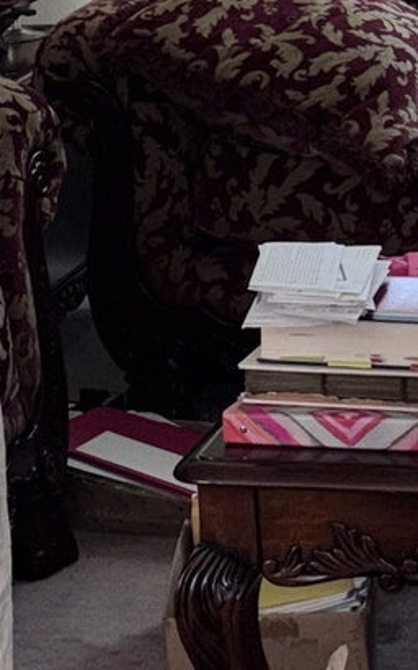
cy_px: 369
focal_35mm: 155
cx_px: 199
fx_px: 2827
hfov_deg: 8.5
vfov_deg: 13.5
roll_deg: +1.7
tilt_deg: -17.3
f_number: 1.6
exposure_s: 1/13
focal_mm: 5.96
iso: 80
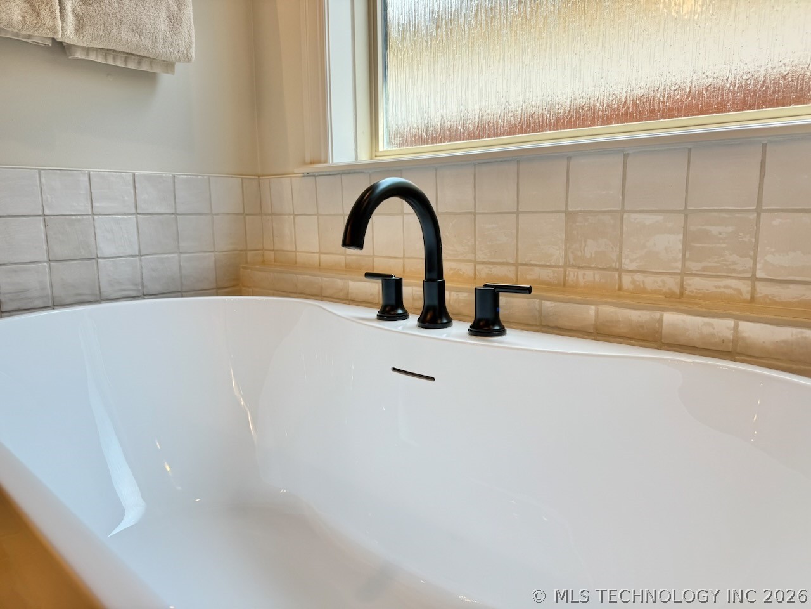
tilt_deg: -9.5
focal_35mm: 24
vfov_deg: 56.8
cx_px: 406
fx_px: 562
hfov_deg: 71.6
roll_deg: +0.1
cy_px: 304
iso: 64
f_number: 1.78
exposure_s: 1/143
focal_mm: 6.76
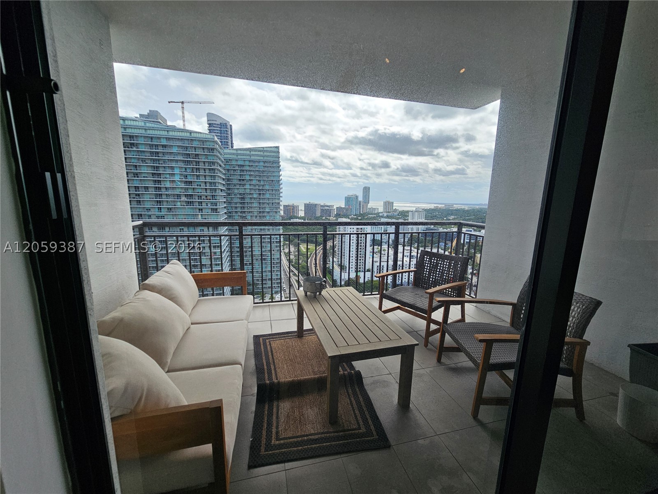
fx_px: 247
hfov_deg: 106.2
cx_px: 329
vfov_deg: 89.9
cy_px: 247
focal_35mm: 13
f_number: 2.2
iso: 50
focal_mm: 2.2
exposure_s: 1/876
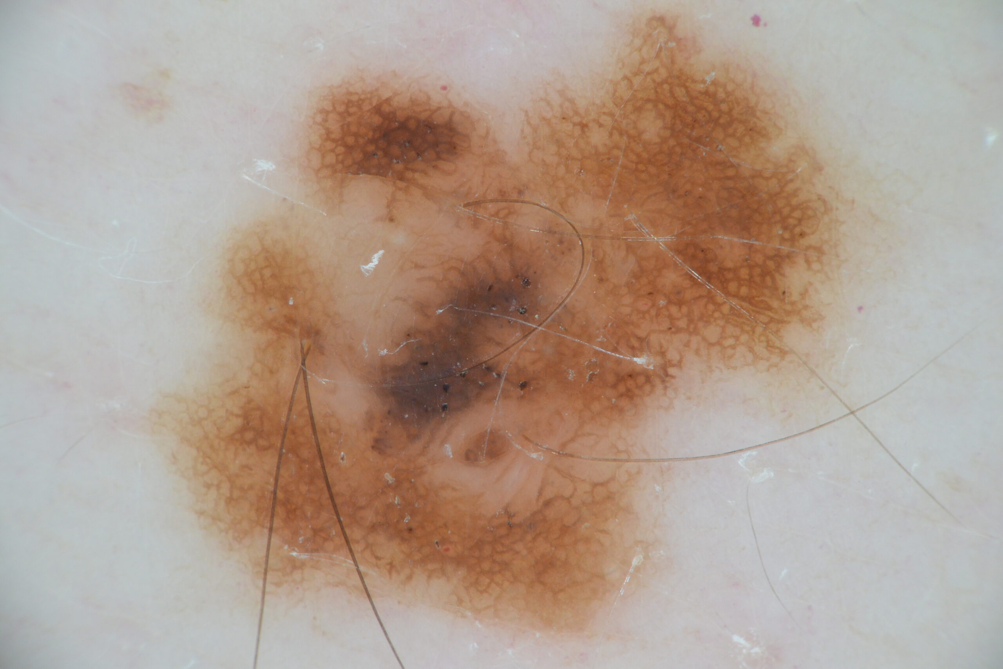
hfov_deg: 25.1
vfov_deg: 16.9
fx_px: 2257
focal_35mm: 81
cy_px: 334
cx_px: 502
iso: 200
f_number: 5.6
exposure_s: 1/160
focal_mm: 30
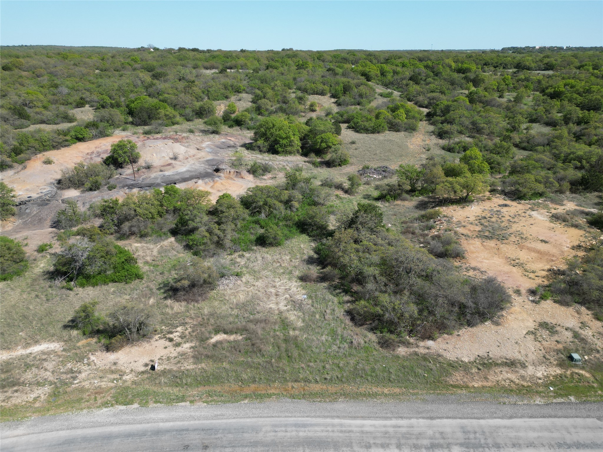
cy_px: 226
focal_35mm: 24
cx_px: 302
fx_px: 418
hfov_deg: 71.6
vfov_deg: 56.8
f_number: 1.7
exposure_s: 1/2500
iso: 120
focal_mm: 6.72
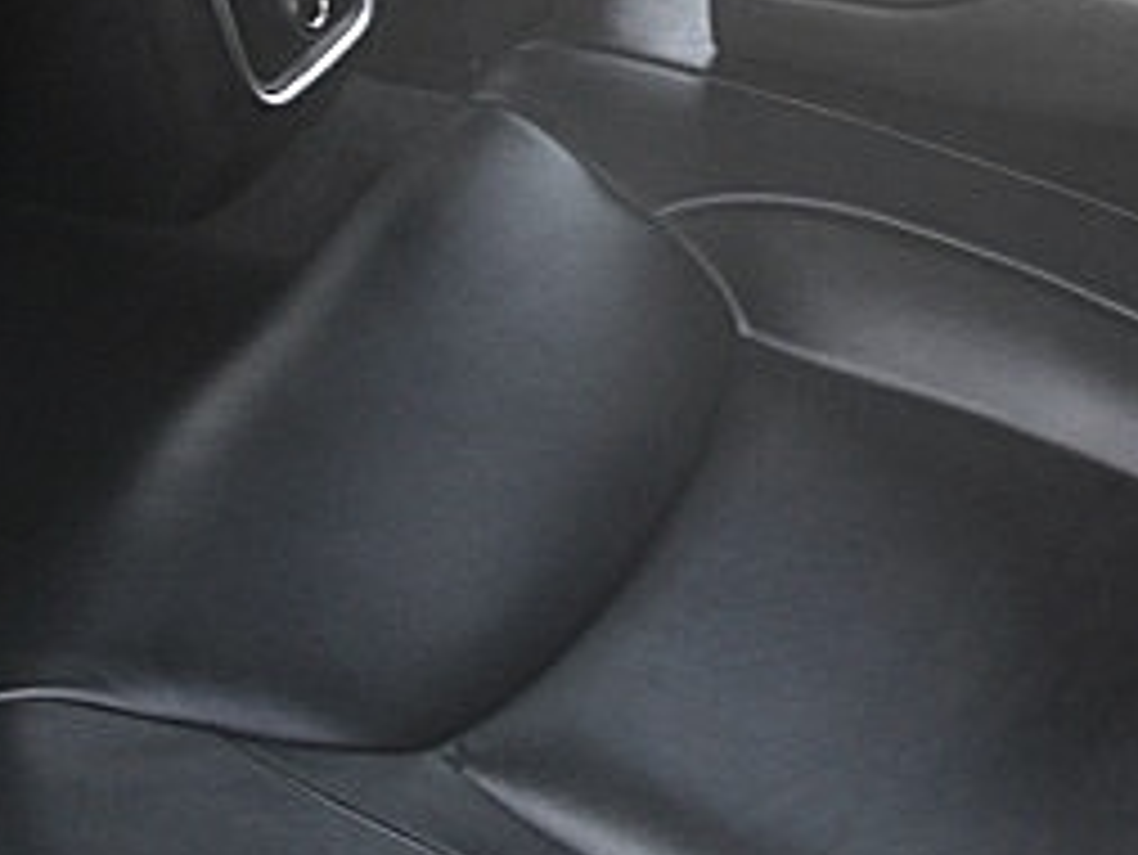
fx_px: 2993
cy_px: 90
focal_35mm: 91
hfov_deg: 21.4
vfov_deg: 16.1
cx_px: 792
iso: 100
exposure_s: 1/100
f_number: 2.8
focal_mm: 6.3
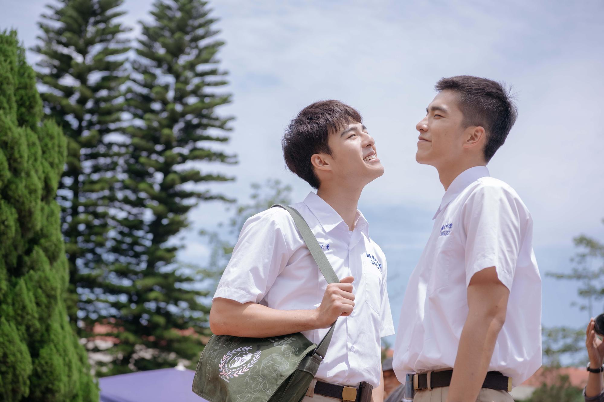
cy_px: 201
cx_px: 302
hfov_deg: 28.8
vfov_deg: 19.5
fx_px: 1174
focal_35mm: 70
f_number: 4.5
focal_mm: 70
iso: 200
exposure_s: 1/1000
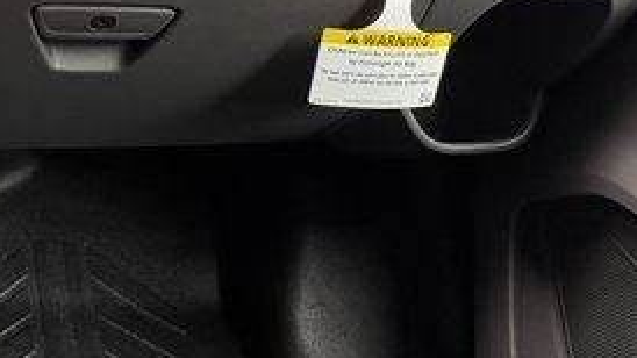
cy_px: -198
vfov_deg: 17.5
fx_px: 1030
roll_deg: -6.2
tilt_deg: -23.5
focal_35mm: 61
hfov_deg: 30.7
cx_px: -65
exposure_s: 1/60
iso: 400
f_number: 1.78
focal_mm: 6.76
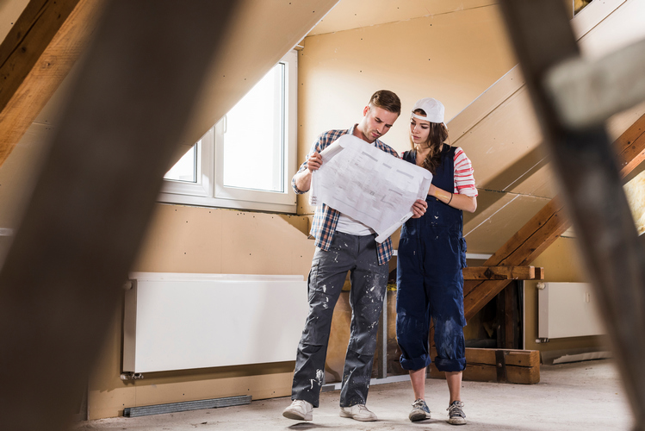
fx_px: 896
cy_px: 216
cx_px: 322
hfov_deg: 39.6
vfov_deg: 27.0
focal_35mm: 50
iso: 400
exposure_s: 1/160
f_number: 3.2
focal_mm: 50
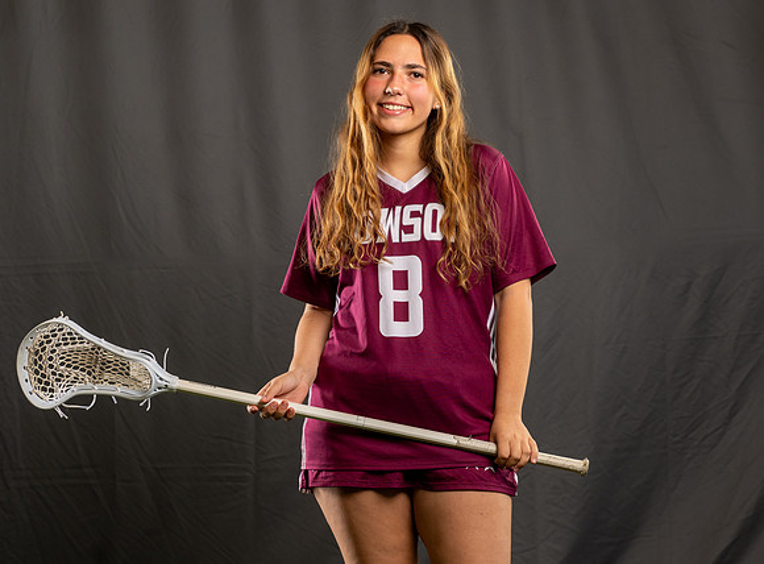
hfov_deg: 18.5
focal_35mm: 107
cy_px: 303
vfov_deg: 13.7
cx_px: 388
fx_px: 2351
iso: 250
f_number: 4.5
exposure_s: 1/200
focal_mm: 77
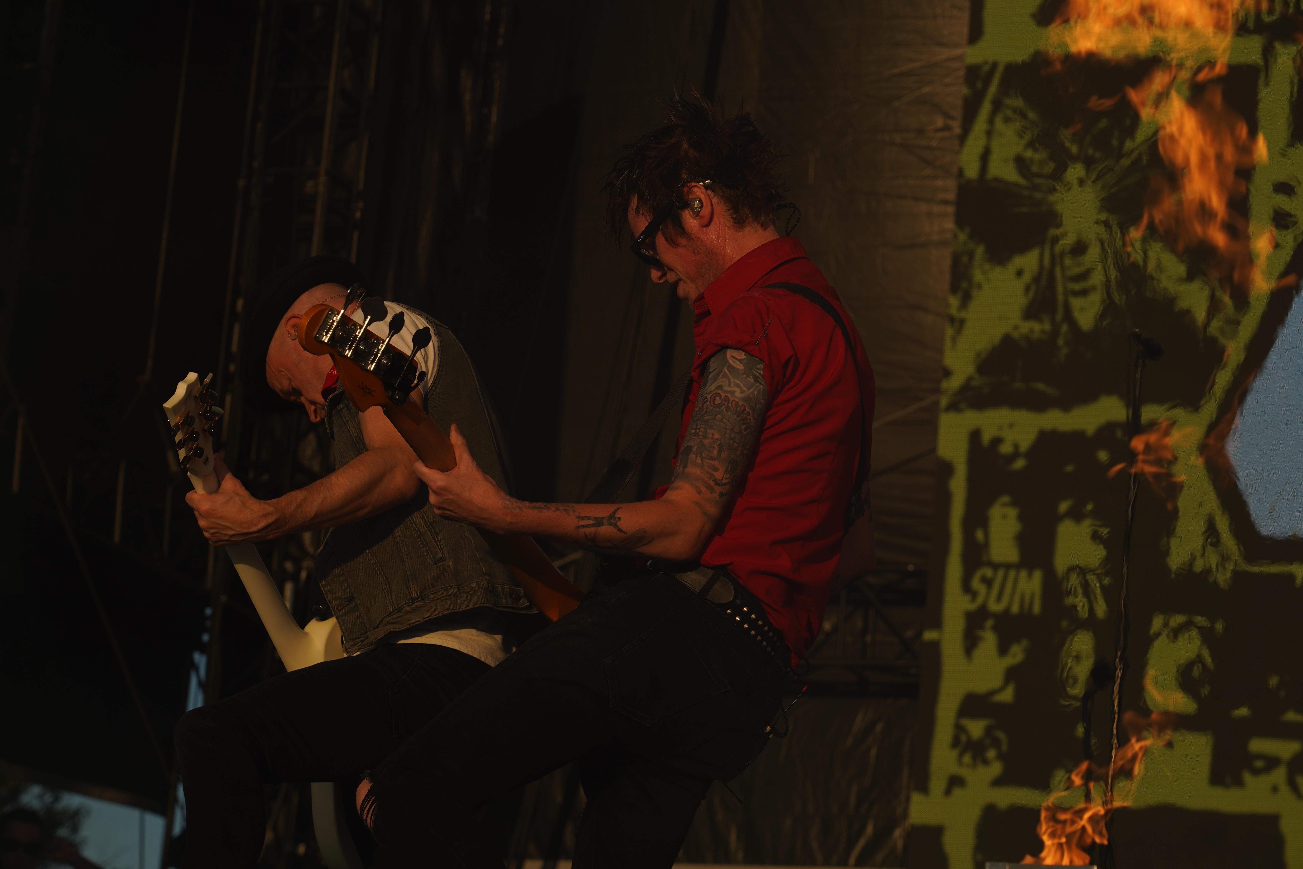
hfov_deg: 19.5
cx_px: 652
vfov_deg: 13.0
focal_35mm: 105
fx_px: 3800
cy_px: 434
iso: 100
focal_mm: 105
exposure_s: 1/500
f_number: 8
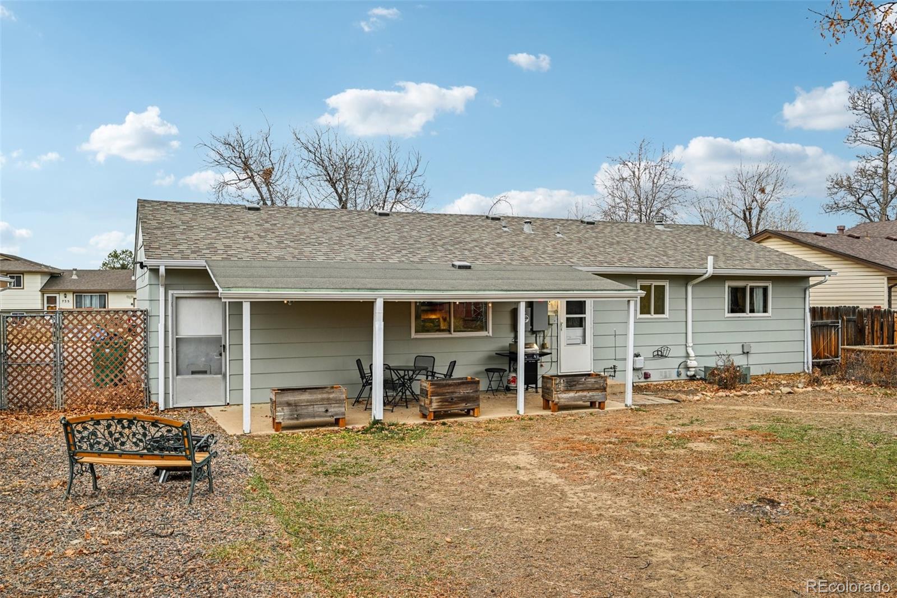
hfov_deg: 61.9
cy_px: 299
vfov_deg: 43.6
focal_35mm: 30
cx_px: 448
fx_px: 747
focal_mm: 30
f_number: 8
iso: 110
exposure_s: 1/30
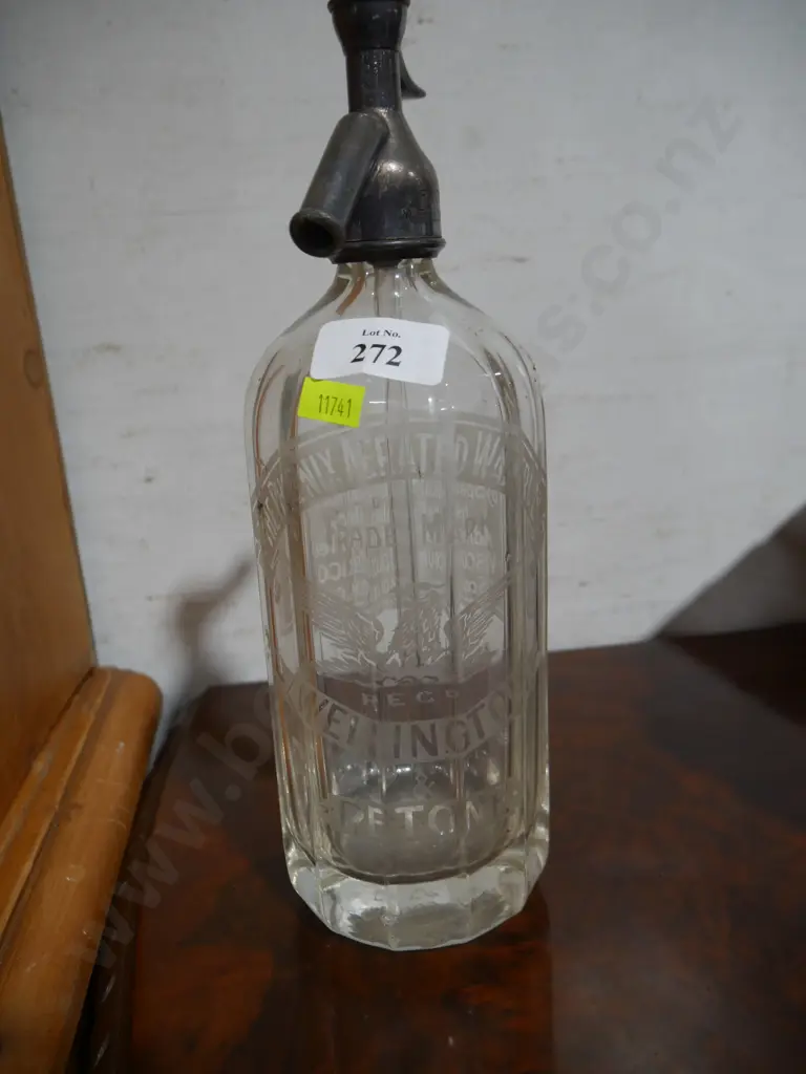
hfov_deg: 49.7
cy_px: 537
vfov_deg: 63.4
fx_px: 869
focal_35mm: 28
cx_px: 403
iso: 250
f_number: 3.5
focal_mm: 14
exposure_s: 1/60
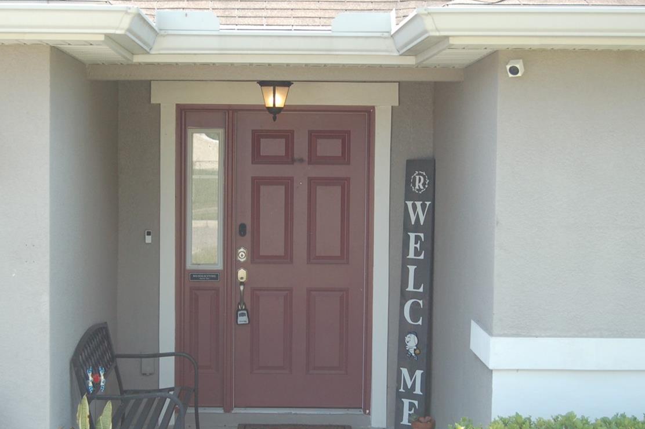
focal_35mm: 82
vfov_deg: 16.6
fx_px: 1468
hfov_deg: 24.8
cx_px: 288
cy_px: 233
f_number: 5
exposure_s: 1/250
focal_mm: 38
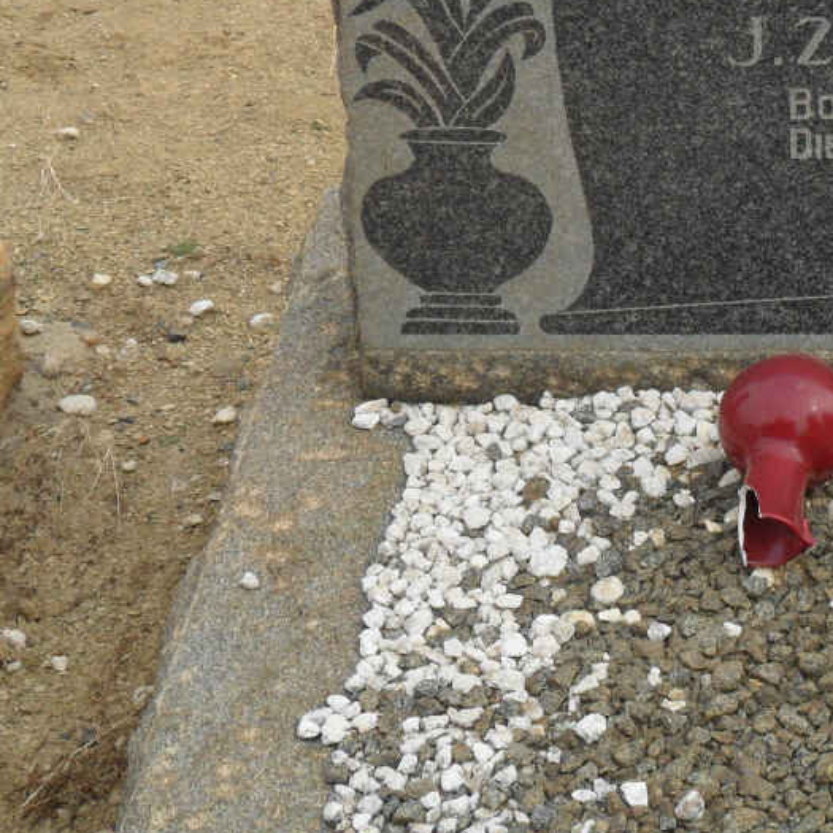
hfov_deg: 16.3
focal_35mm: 105
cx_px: 825
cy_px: 135
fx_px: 2859
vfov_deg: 16.4
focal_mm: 9.3
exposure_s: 1/250
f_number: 5
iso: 100
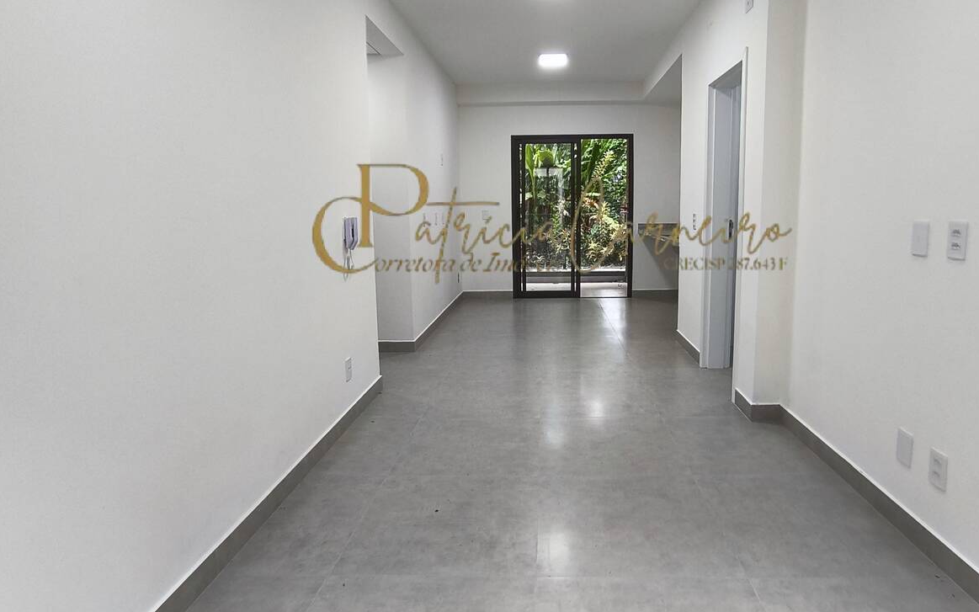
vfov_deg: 57.1
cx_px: 537
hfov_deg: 82.0
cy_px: 266
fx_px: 560
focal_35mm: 21
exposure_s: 1/40
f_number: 2.2
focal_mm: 1.65
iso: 160
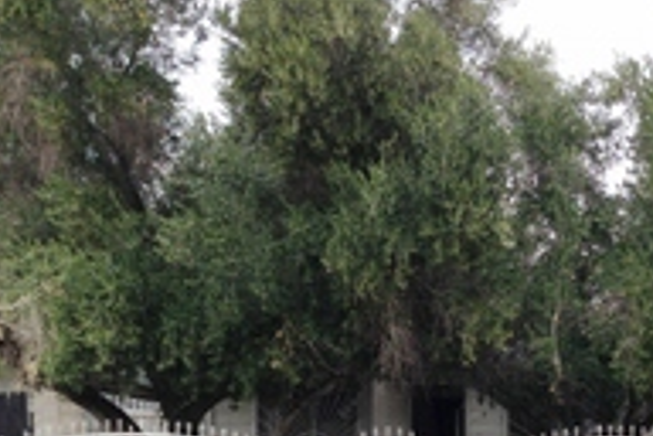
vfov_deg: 21.1
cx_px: 578
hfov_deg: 31.0
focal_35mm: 62
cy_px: 439
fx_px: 1125
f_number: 2.4
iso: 50
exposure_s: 1/511
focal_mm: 4.13
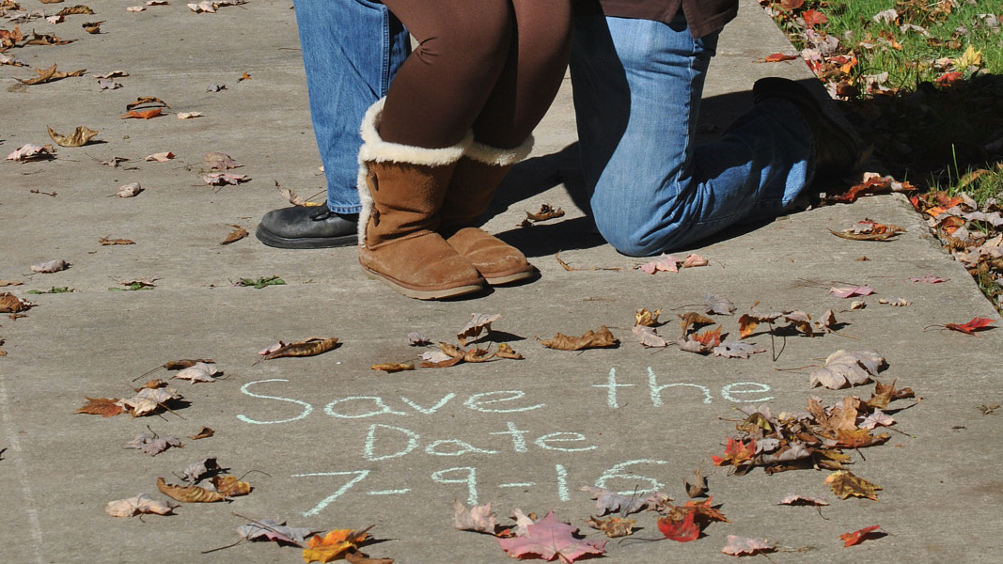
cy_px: -4
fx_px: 3451
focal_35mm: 130
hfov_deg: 16.5
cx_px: 502
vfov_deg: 9.3
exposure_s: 1/250
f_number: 8
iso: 100
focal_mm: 55
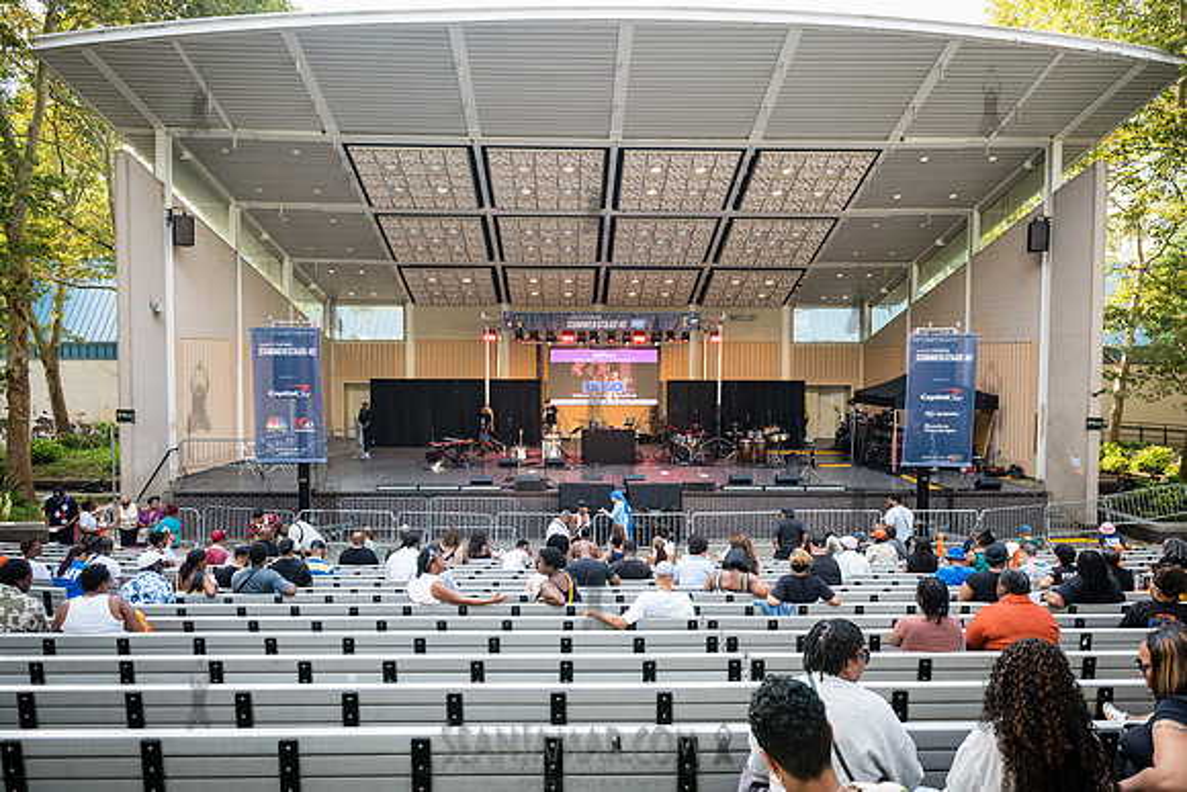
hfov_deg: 67.0
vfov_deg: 47.7
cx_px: 591
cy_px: 396
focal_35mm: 27
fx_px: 896
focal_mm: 27
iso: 1000
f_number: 4.5
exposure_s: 1/400
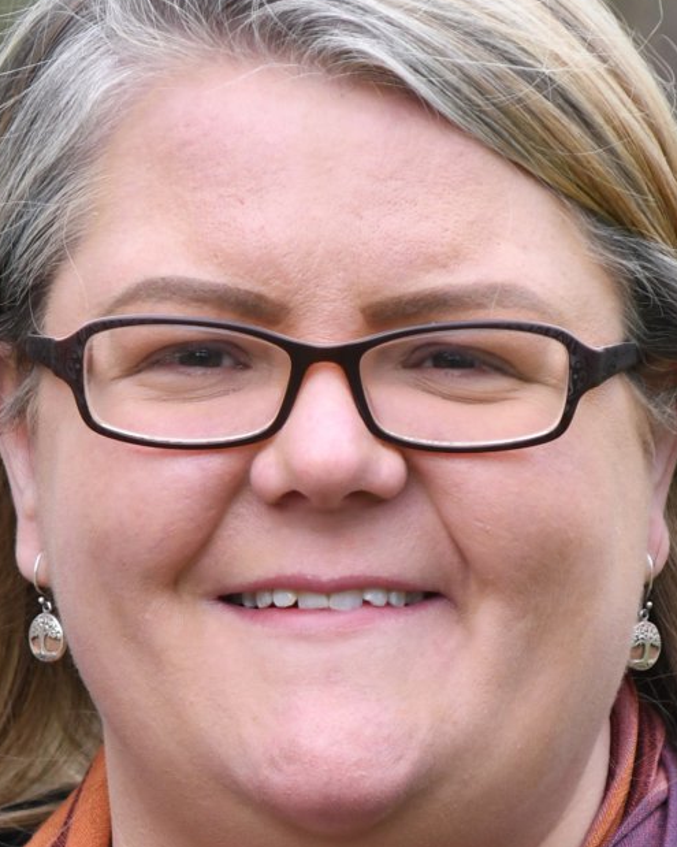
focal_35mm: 326
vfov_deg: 5.9
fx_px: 8167
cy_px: 702
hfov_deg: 4.7
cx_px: 333
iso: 640
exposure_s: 1/400
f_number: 4.5
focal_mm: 70
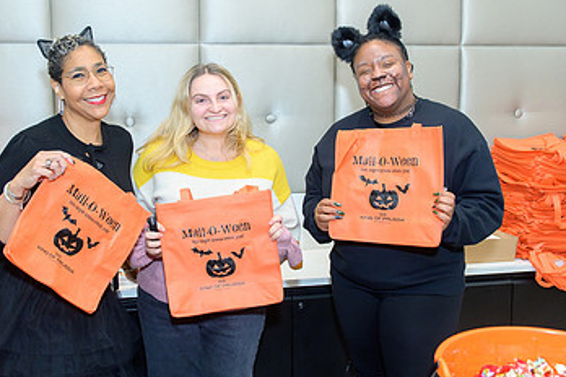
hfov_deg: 43.6
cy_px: 163
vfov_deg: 29.8
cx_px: 259
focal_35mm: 45
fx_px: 707
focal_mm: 27
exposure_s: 1/250
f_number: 4
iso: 2500
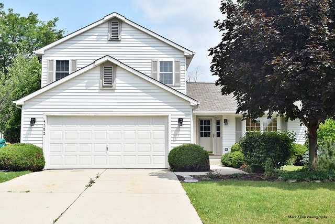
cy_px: 112
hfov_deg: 46.4
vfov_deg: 31.9
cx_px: 168
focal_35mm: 42
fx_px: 391
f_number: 10
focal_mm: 28
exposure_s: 1/400
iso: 200
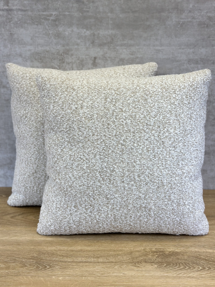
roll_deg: -0.7
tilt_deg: -16.1
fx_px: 398
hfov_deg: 30.3
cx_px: 108
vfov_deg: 39.7
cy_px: 144
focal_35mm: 48
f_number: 1.78
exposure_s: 1/214
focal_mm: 6.86
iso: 80
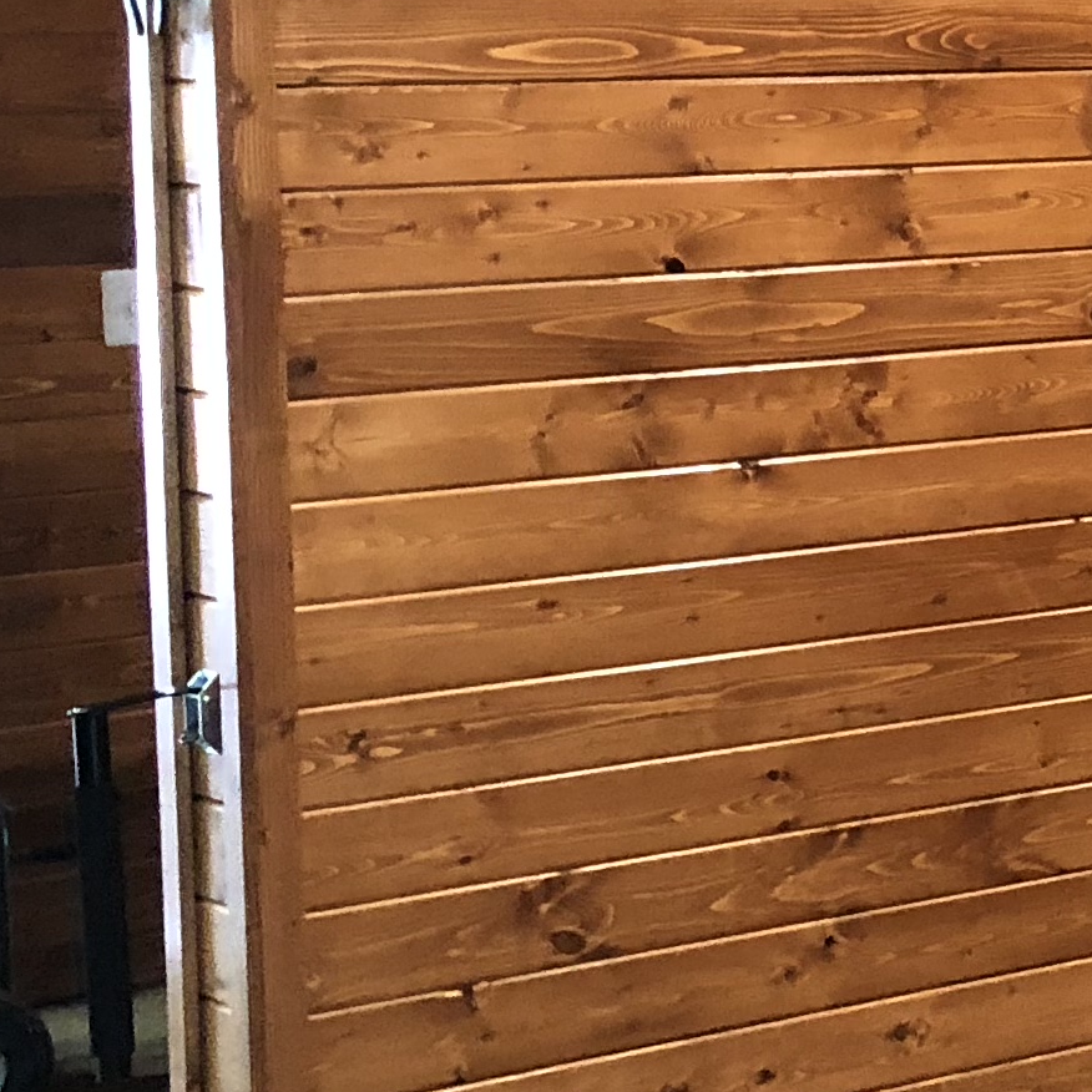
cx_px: 2456
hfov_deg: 12.3
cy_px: 298
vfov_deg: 14.7
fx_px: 4211
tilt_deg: -5.5
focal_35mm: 118
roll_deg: -0.7
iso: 100
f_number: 1.8
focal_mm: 3.99
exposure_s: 1/15
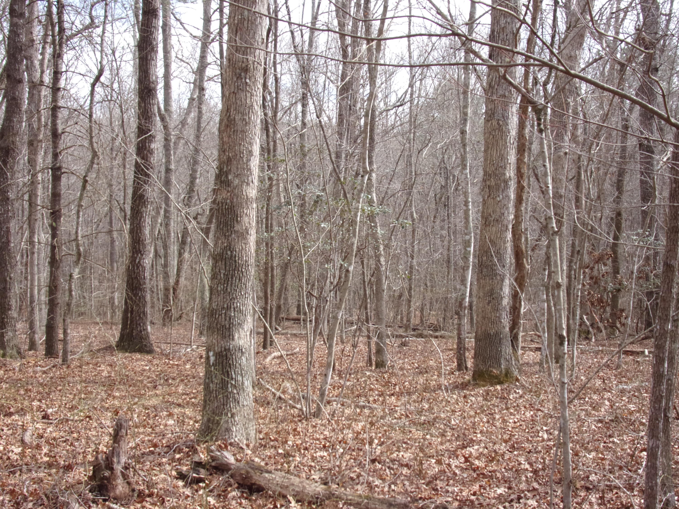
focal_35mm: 39
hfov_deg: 47.9
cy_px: 254
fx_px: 765
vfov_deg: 36.8
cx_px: 340
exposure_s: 1/200
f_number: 3.9
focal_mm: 7
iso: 80
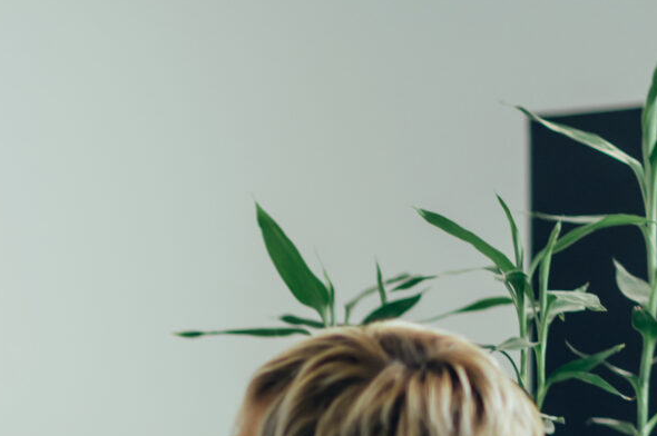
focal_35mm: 369
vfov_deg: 3.7
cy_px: 925
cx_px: -496
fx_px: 6727
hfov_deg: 5.5
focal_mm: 85
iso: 250
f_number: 1.8
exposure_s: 1/320
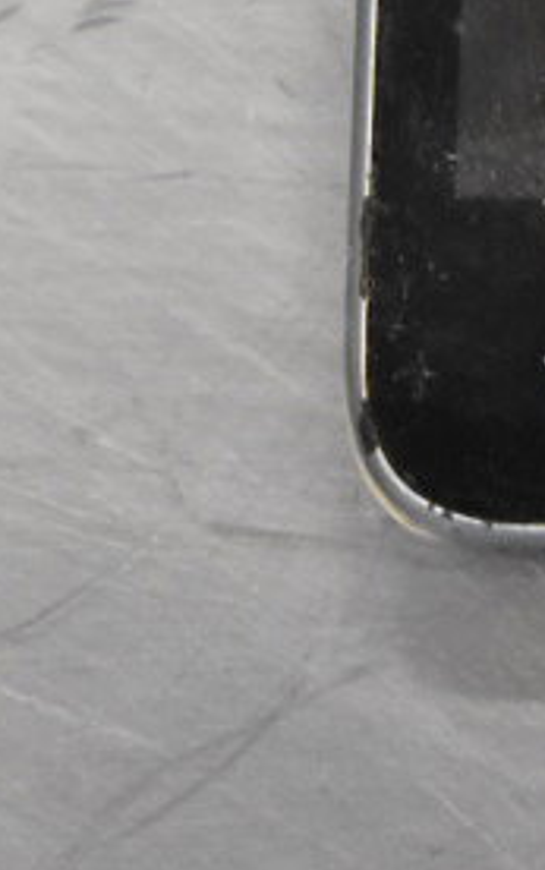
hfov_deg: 4.7
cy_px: -531
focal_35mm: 279
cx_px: 942
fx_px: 6609
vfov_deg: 7.4
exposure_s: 1/100
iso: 5600
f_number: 5.6
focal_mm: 55
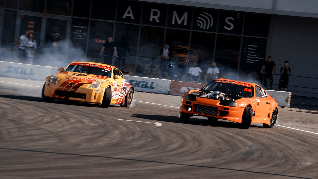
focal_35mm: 212
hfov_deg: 10.2
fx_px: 1784
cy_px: 90
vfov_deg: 5.7
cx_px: 159
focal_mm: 135
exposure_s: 1/125
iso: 100
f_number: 10
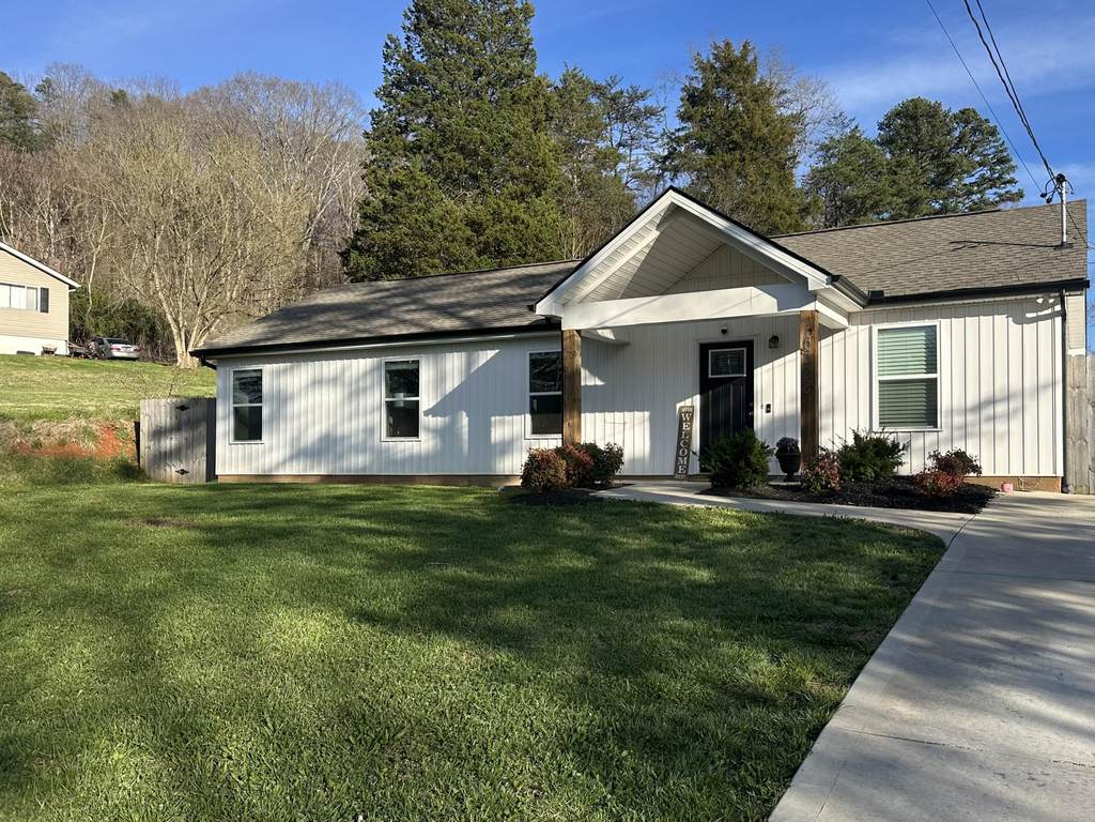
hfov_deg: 59.9
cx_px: 599
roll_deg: -0.4
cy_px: 444
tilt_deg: +1.3
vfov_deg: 46.8
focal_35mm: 30
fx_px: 949
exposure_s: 1/2660
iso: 80
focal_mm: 6.86
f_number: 1.78
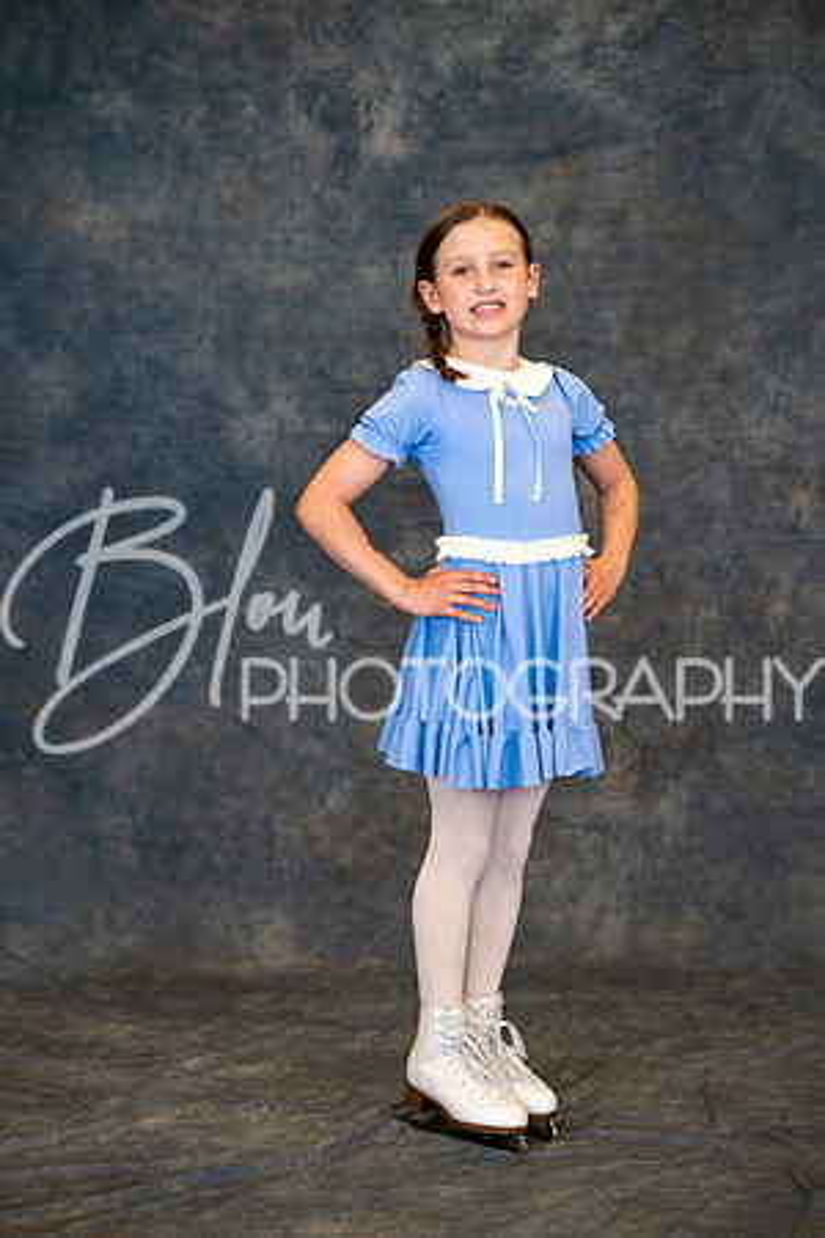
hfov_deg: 16.1
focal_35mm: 85
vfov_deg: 23.9
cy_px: 619
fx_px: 2922
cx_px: 412
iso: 640
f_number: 2.8
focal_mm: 85
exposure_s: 1/160
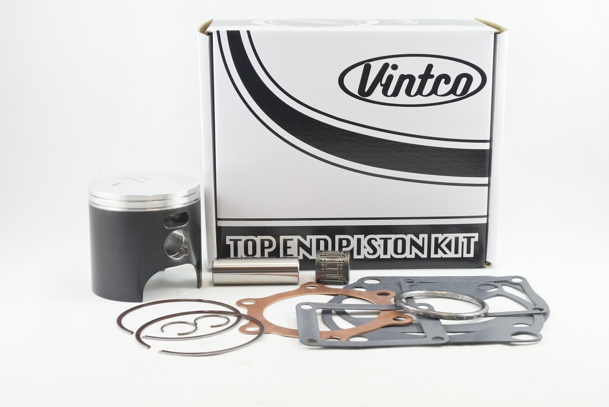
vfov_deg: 29.9
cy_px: 204
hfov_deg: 43.6
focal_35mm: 45
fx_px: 761
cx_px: 304
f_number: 4.5
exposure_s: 1/125
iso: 720
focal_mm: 16.8
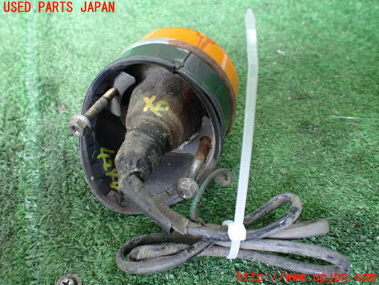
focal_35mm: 30
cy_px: 142
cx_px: 190
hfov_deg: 60.0
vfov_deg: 46.8
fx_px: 328
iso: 800
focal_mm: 5.4
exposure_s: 1/50
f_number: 2.3
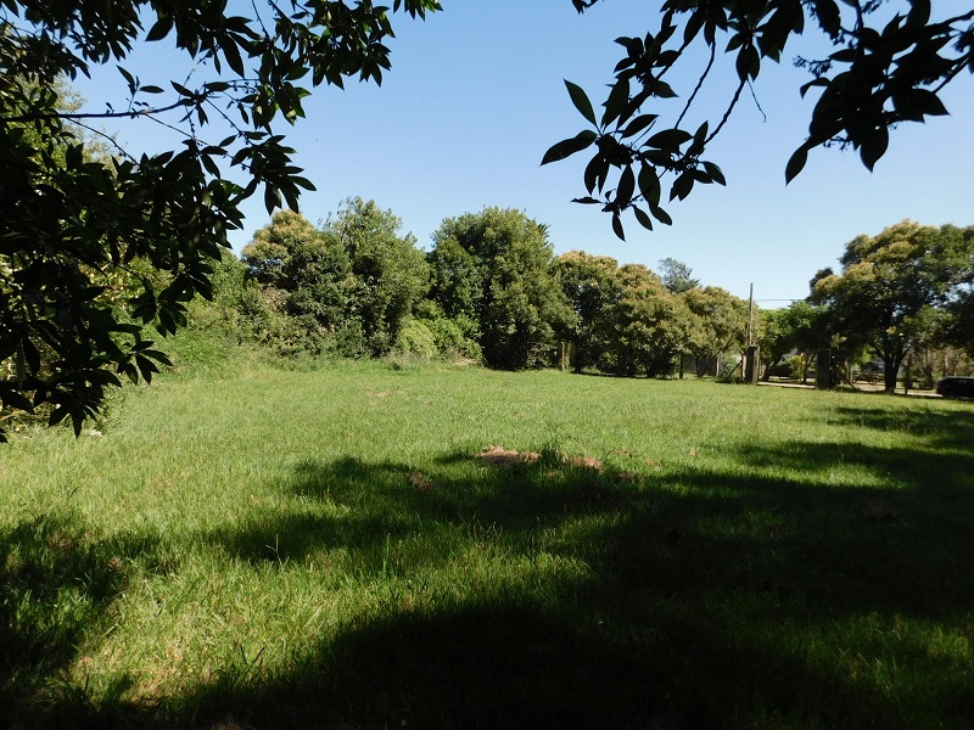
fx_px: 647
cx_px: 487
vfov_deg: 58.9
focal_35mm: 23
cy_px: 365
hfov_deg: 73.9
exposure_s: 1/1000
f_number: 3
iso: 125
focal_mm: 4
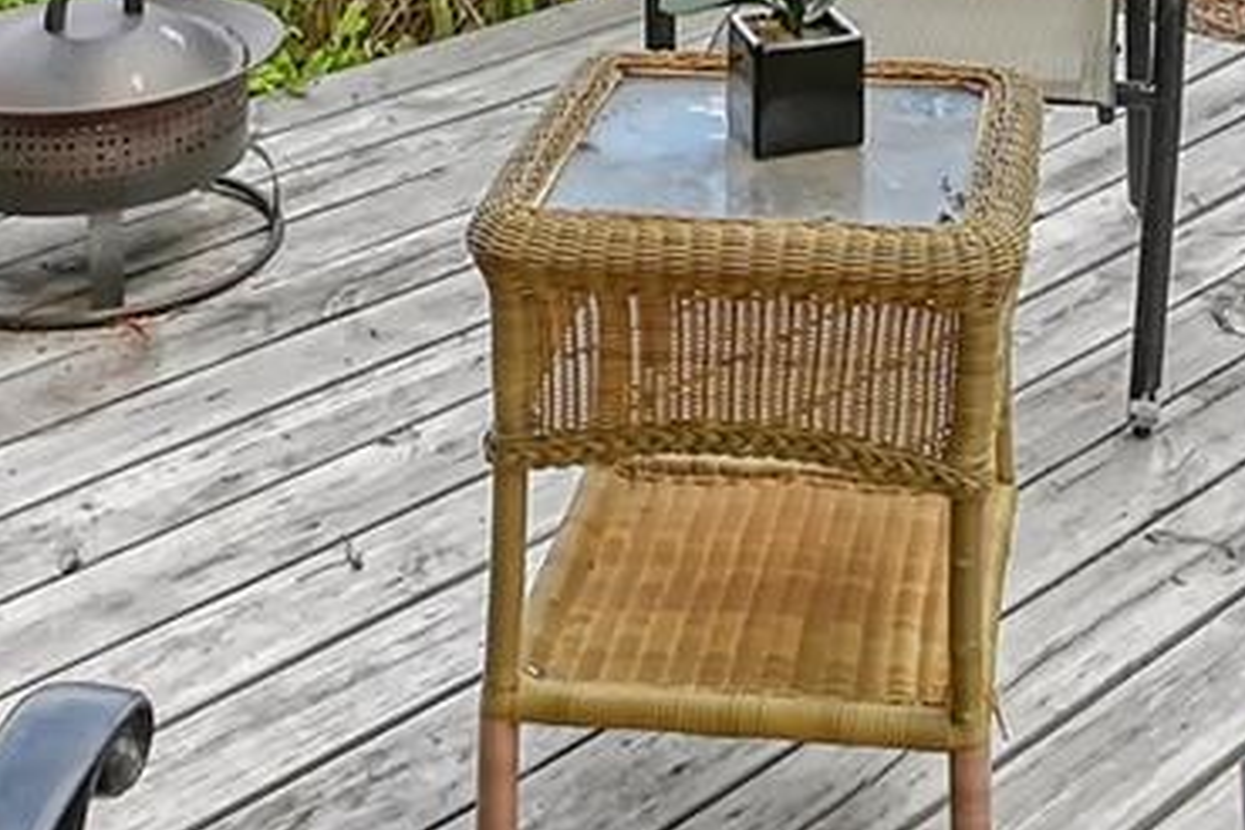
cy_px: -736
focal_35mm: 65
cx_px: 857
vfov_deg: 16.7
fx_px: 2248
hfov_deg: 30.7
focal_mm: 10
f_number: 10
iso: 800
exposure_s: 1/1000
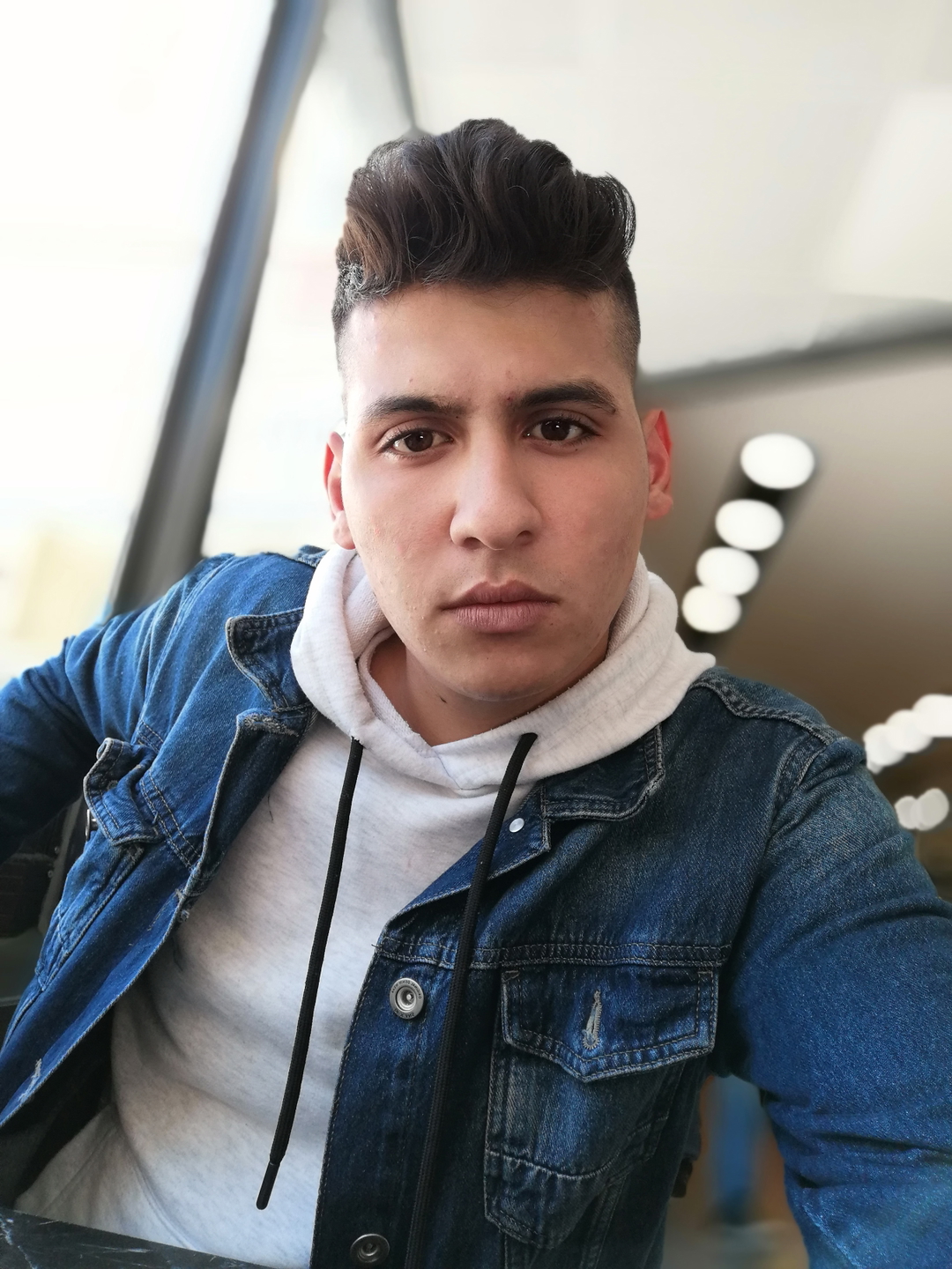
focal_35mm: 26
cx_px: 476
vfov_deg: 67.3
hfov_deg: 53.1
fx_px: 953
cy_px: 634
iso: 64
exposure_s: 1/100
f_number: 2
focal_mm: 3.81
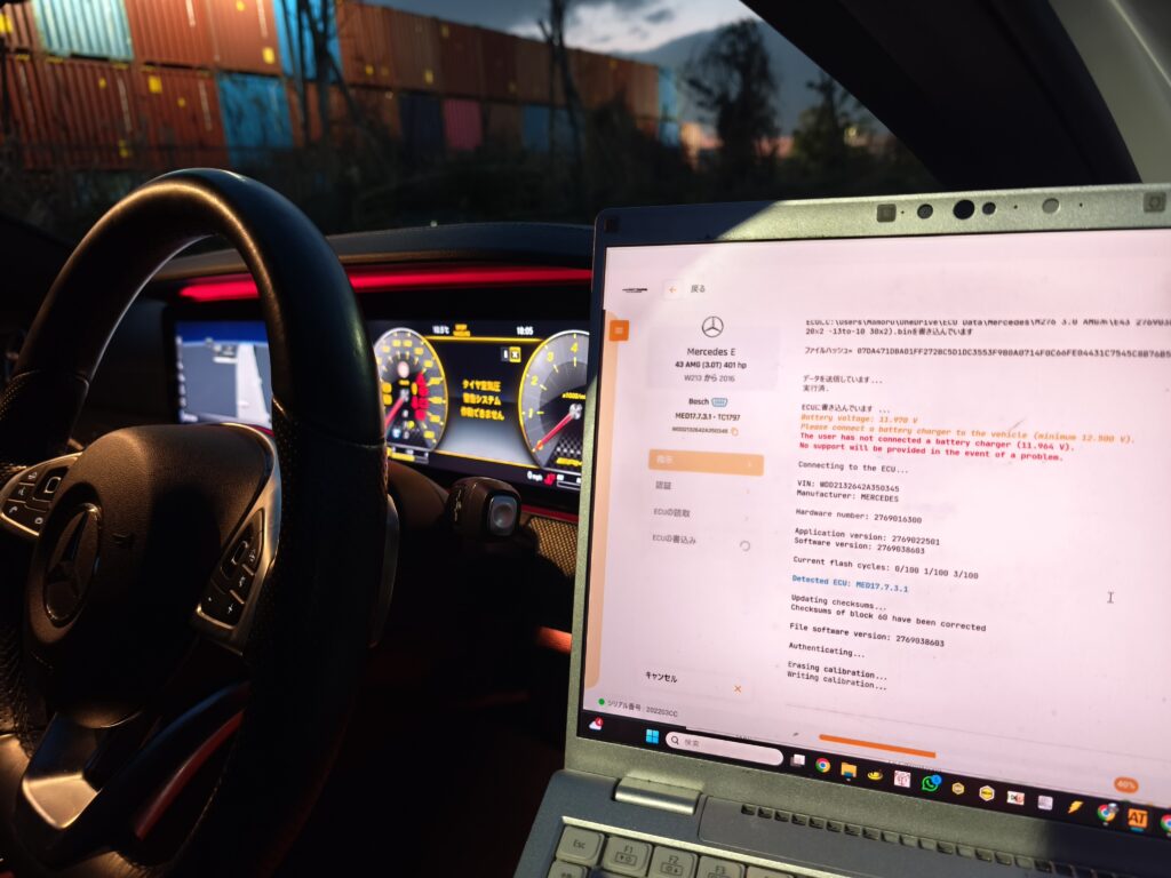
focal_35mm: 23
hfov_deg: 73.9
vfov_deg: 58.9
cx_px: 586
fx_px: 778
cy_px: 439
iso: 1000
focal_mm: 6.57
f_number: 1.6
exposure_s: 1/25
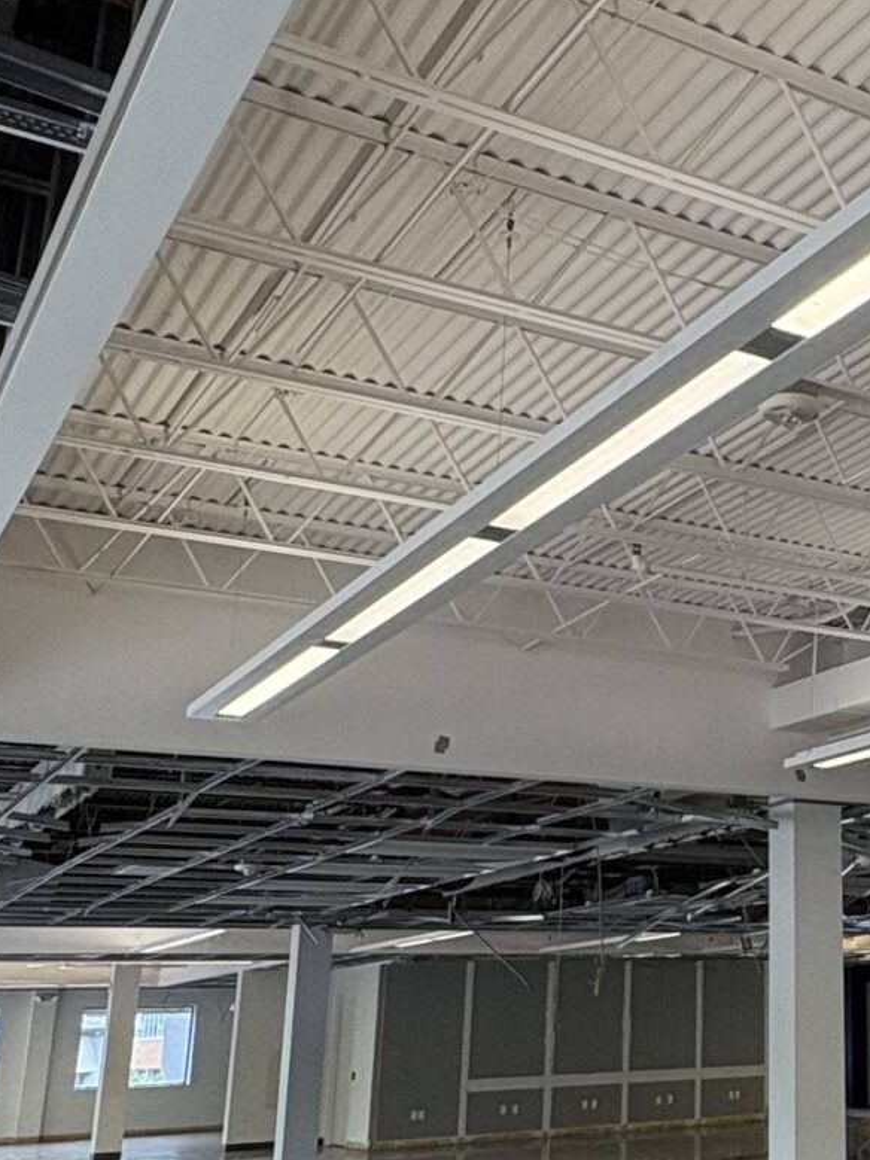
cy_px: 591
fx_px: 1542
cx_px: 968
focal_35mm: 46
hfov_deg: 28.5
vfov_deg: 41.2
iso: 125
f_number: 2.2
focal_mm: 2.22
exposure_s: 1/120
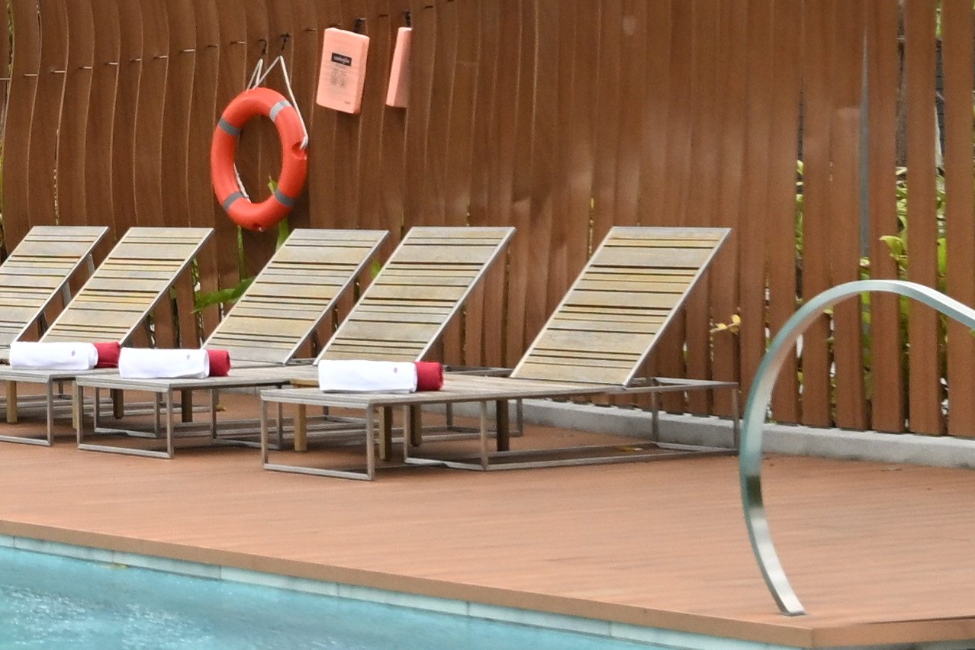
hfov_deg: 13.9
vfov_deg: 9.6
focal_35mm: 142
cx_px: -311
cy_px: 39
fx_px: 3846
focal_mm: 30
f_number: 4
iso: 500
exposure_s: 1/2500
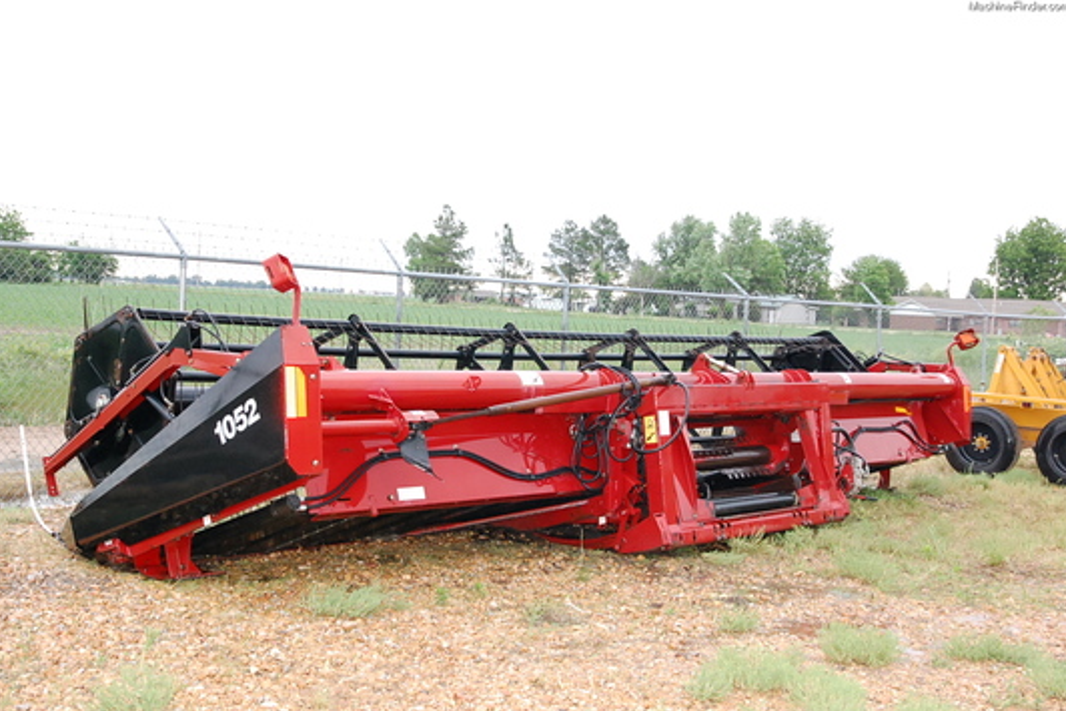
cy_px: 357
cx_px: 525
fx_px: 1362
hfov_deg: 42.7
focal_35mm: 46
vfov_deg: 29.3
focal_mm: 30
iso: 1400
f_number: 5.6
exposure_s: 1/125
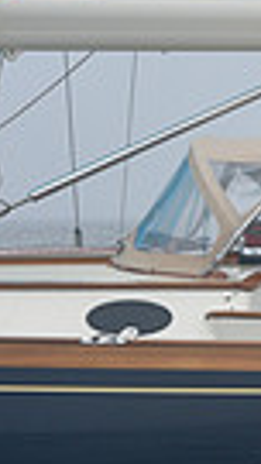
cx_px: 992
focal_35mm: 316
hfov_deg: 3.7
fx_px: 3885
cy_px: 232
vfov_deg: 6.8
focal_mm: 70
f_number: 7.1
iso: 250
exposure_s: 1/800
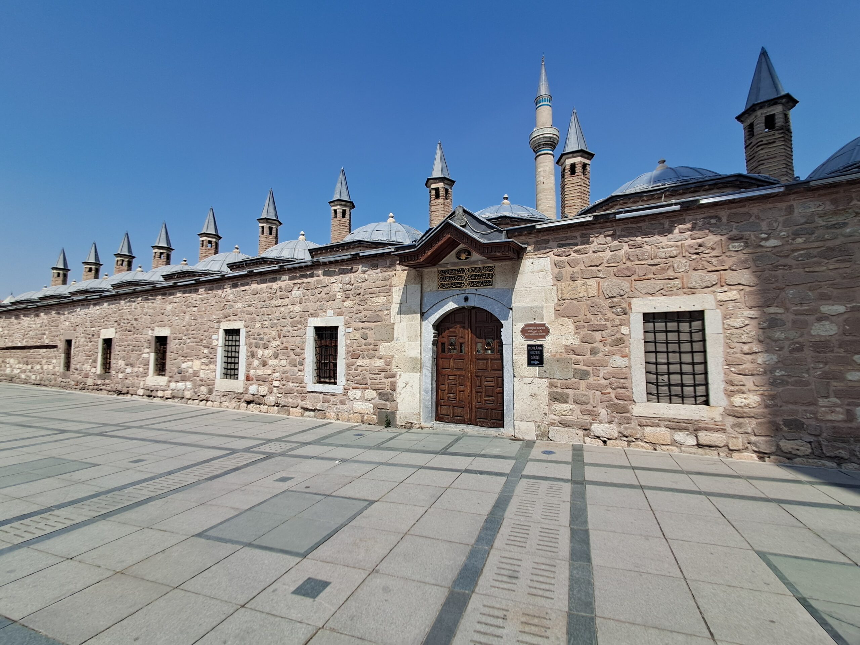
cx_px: 430
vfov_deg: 78.1
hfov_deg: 94.5
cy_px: 322
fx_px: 398
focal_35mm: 16
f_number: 2.2
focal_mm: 1.64
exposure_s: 1/1639
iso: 40
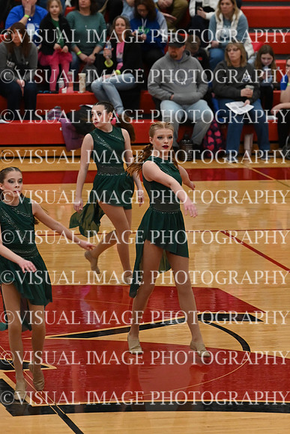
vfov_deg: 10.2
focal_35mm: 202
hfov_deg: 6.8
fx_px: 2439
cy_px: 217
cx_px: 145
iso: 5000
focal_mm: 135
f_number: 4
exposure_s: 1/400
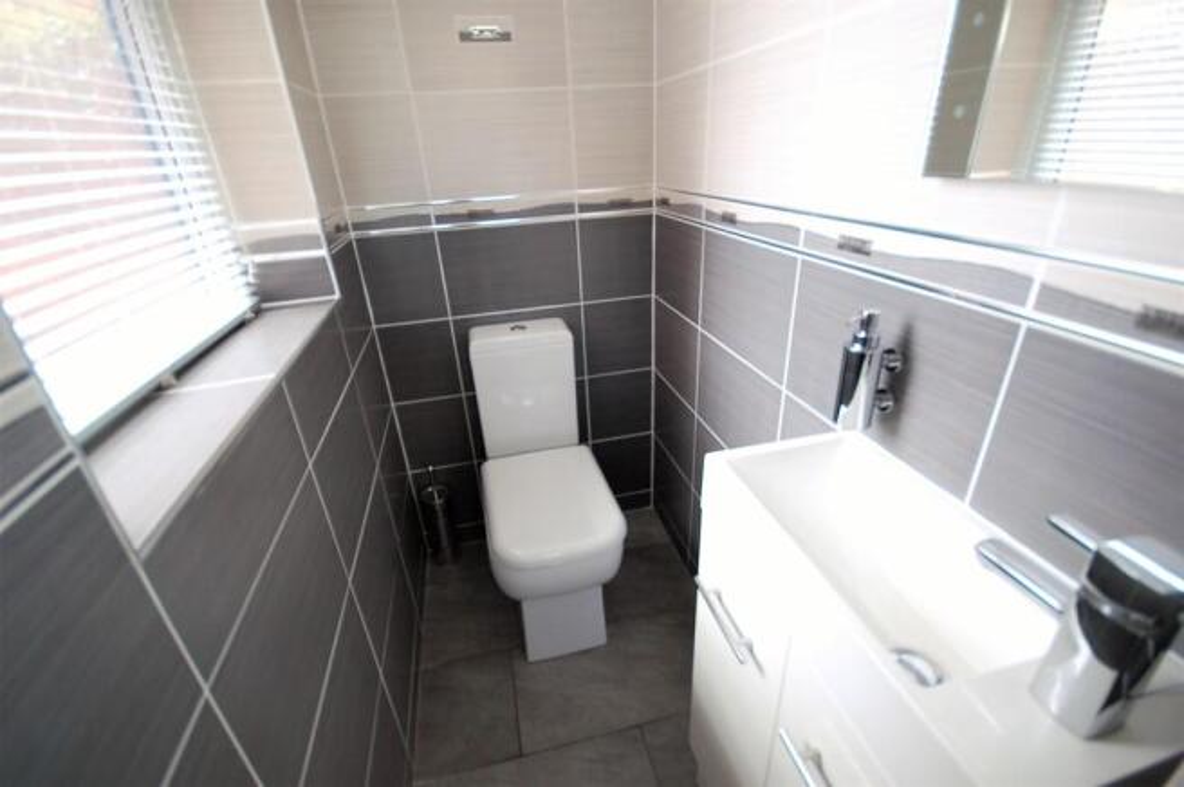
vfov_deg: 77.2
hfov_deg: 100.4
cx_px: 592
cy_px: 394
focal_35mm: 15
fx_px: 493
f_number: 4
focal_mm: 10
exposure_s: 1/30
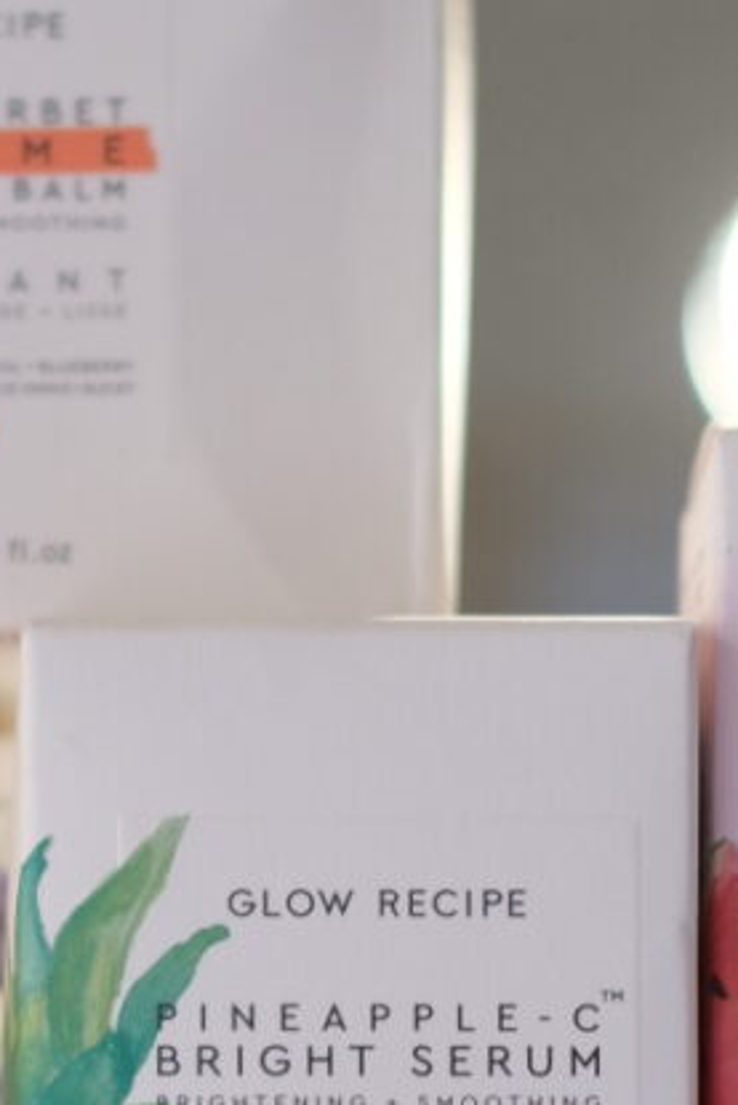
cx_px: -32
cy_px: 980
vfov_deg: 10.4
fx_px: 6022
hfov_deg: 7.0
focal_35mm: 196
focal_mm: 35
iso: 320
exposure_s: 1/45
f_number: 2
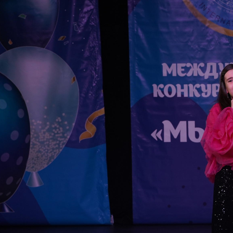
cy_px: 160
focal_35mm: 246
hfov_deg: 7.1
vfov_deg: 7.1
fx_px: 1873
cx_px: 239
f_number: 5.6
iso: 1600
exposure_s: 1/250
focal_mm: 131
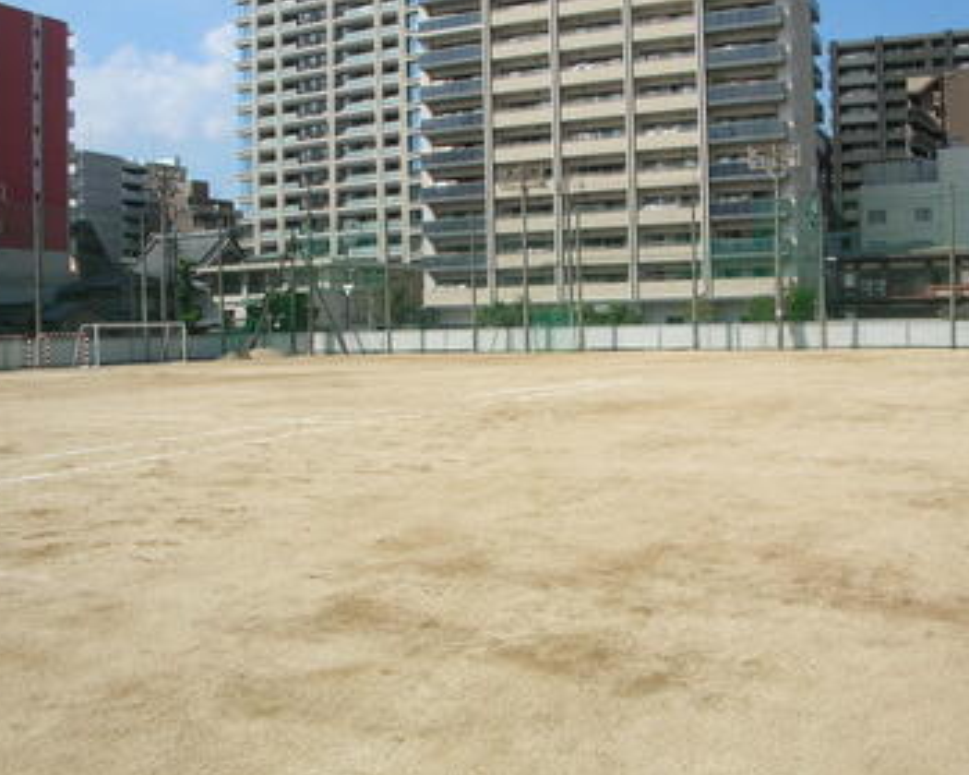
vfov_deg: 38.2
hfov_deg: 46.8
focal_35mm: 39
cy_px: 382
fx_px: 1118
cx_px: 465
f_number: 5.6
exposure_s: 1/362
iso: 50
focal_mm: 5.8
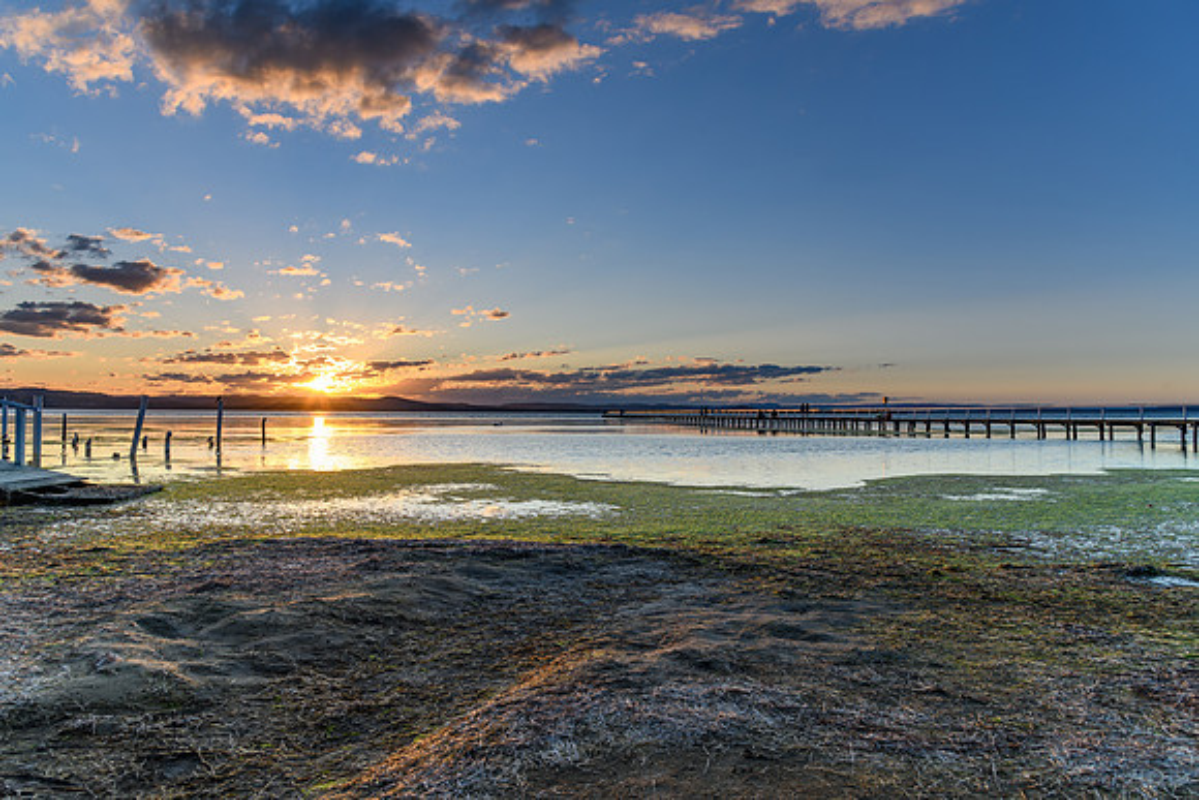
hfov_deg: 72.6
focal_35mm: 24
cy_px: 400
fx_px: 816
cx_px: 600
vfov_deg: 52.2
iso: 100
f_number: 8
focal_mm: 24
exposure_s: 1/20
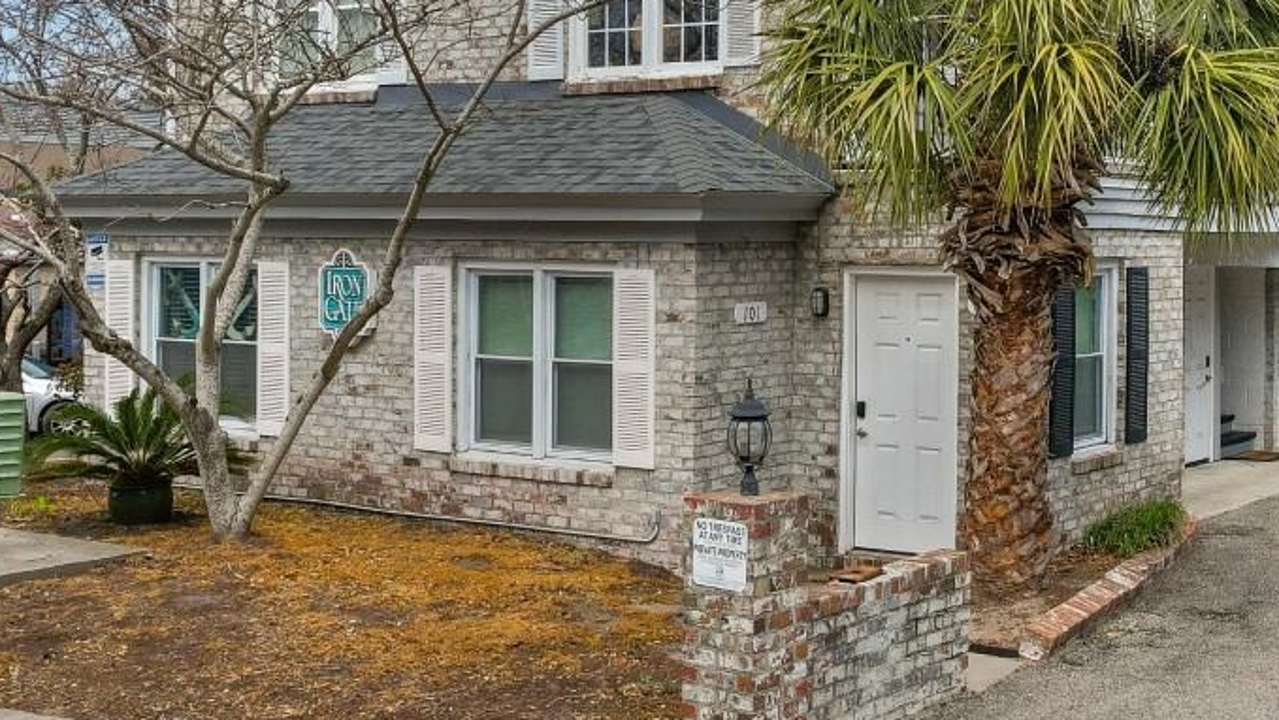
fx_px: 1865
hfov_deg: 37.3
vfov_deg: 21.6
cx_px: 897
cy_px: 175
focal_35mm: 55
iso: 130
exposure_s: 1/640
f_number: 2.8
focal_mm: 8.38
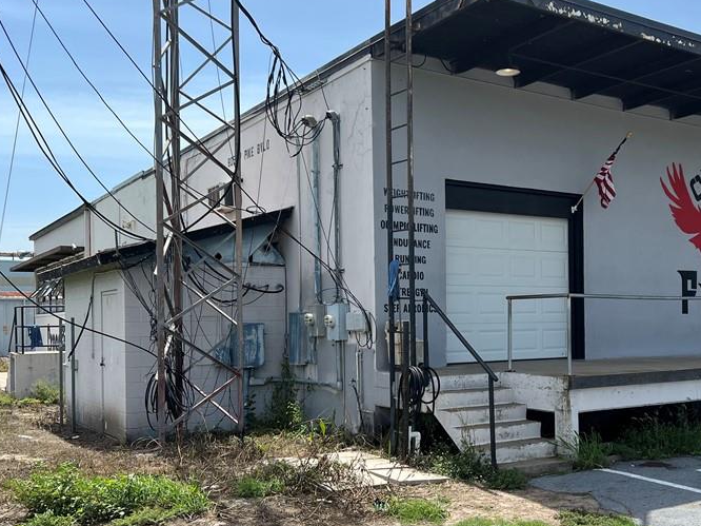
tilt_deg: -0.5
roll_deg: +1.2
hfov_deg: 46.0
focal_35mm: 40
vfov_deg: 35.9
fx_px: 810
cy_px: 306
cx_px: 475
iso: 50
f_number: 1.5
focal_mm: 5.7
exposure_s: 1/3571
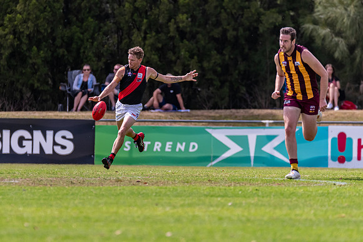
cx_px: 128
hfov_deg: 3.1
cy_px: 111
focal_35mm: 656
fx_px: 6614
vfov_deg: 2.1
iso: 800
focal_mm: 450
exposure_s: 1/2500
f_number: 6.3
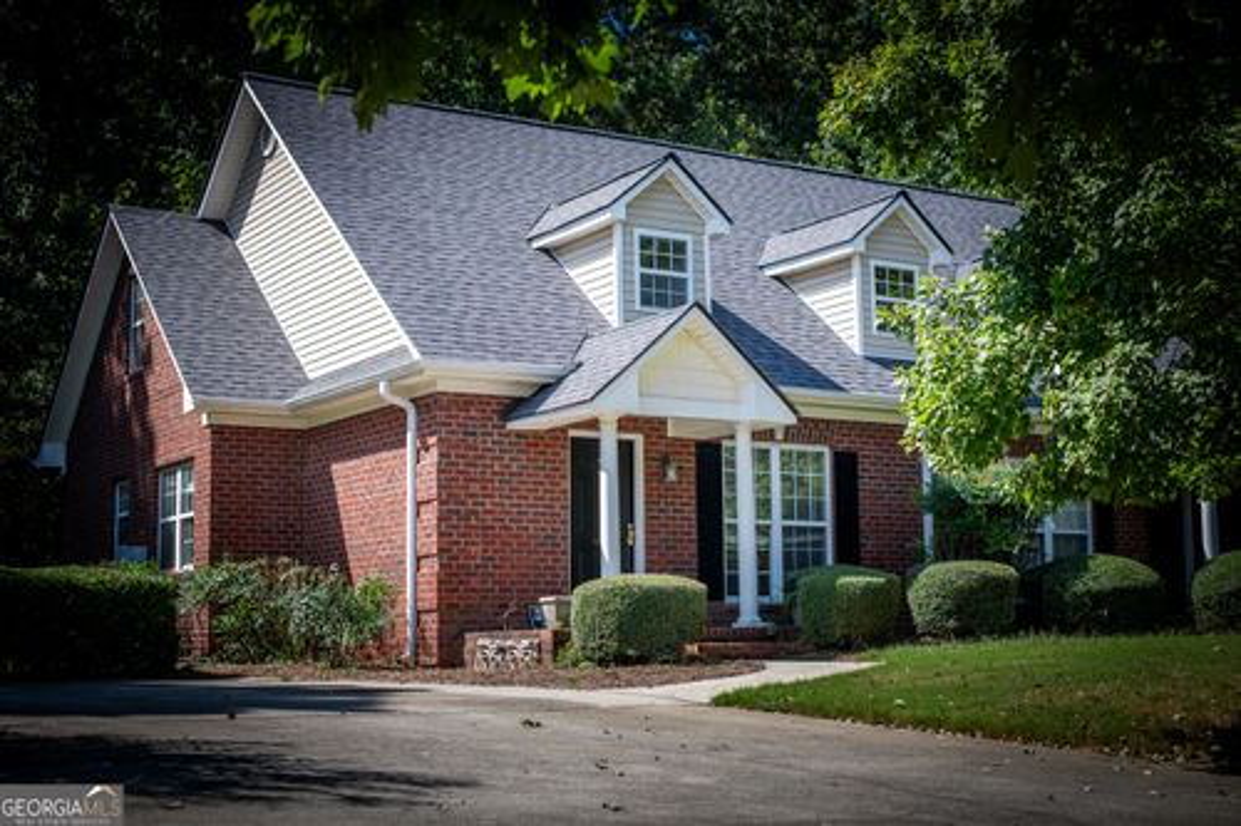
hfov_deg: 39.6
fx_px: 1723
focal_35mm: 50
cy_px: 413
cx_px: 620
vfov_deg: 27.0
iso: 100
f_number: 4.5
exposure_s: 1/640
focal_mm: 50
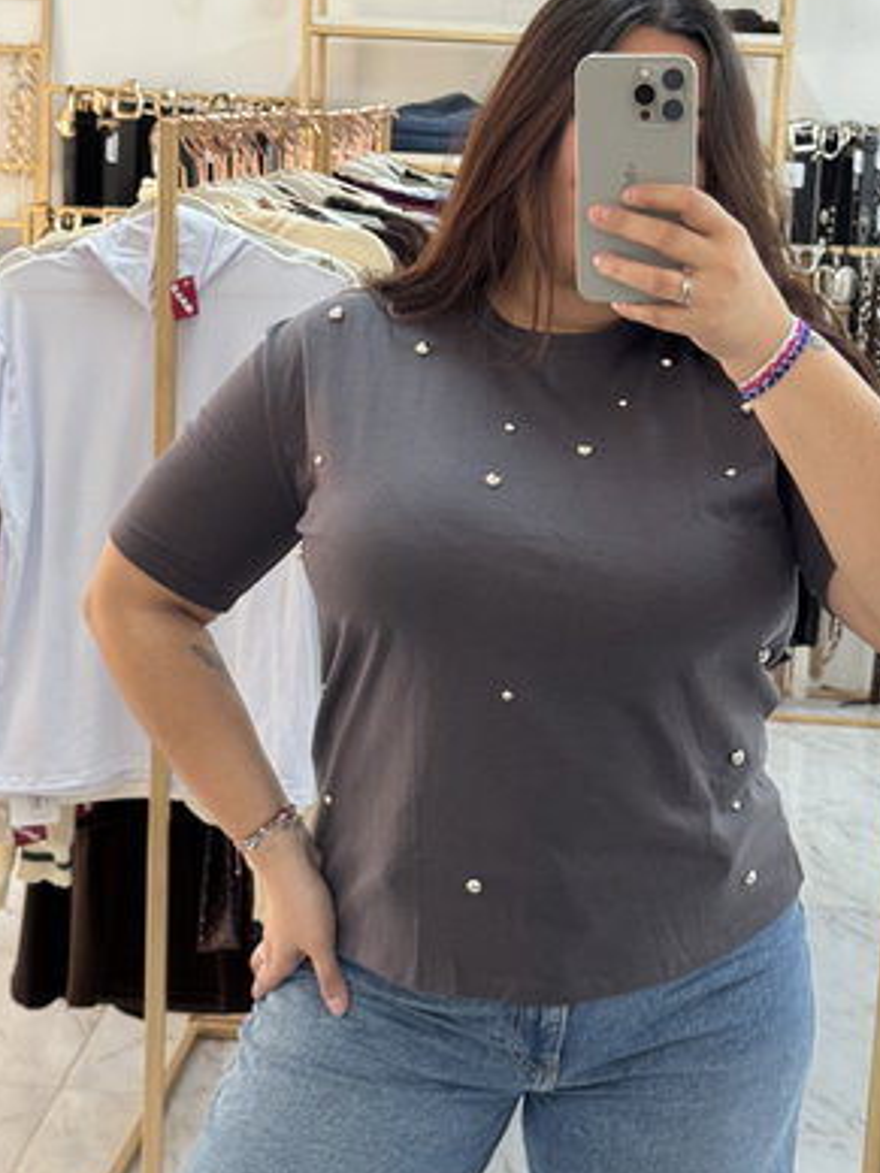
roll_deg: -1.4
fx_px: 2237
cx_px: 487
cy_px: 443
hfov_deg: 22.2
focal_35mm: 66
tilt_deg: -8.5
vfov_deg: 29.3
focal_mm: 6.76
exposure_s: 1/50
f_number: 1.78
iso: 160
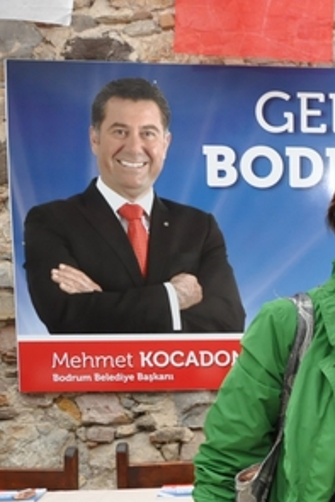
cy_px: 343
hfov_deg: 16.4
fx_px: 1018
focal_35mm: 73
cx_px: 556
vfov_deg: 27.5
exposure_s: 1/60
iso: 1000
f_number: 6.3
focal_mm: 18
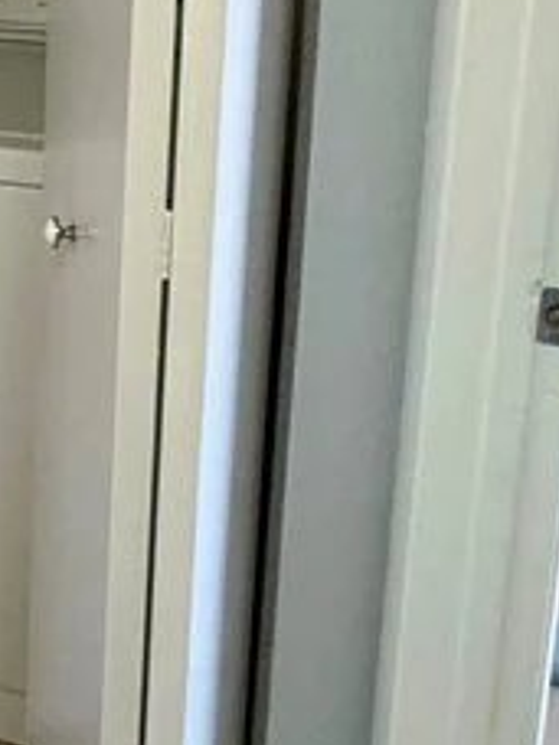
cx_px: -399
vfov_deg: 28.6
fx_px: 1356
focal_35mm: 63
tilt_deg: -10.6
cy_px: -20
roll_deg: +2.4
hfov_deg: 18.8
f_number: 2.2
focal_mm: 2.22
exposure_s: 1/60
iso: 400
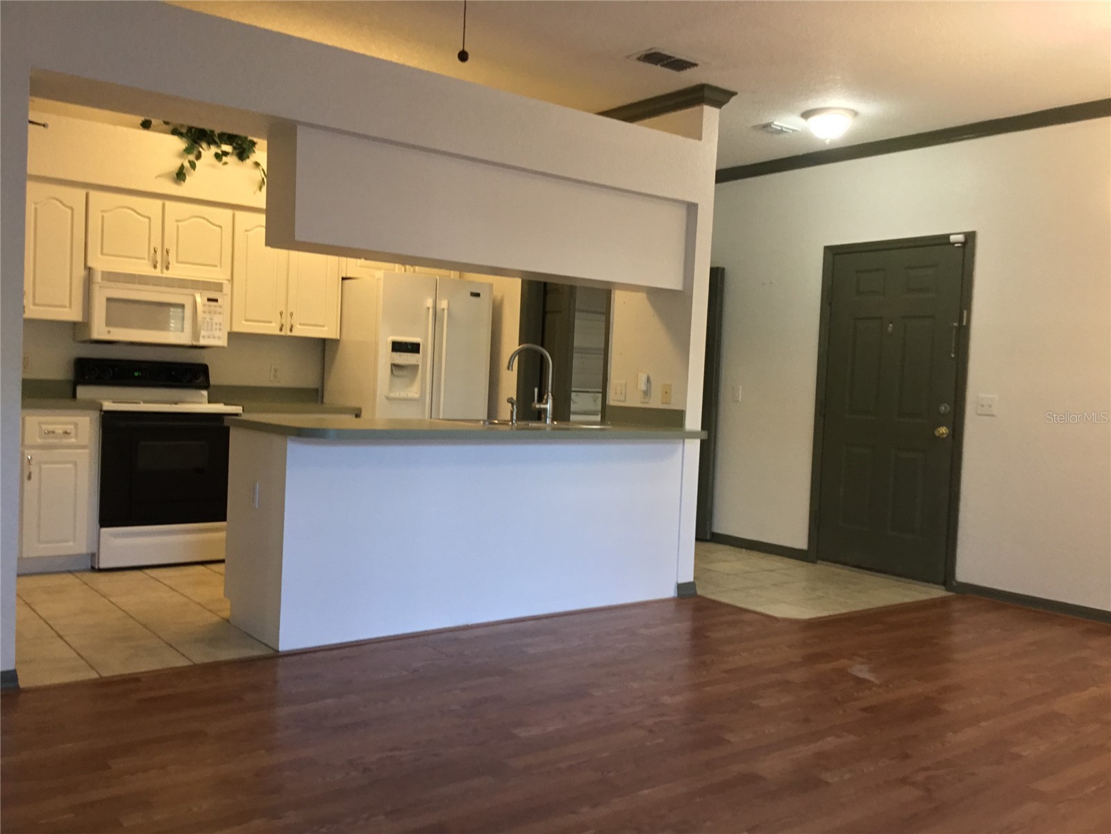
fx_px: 995
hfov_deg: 58.4
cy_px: 417
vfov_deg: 45.4
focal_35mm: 31
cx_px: 556
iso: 125
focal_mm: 3.3
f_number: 2.4
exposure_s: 1/30
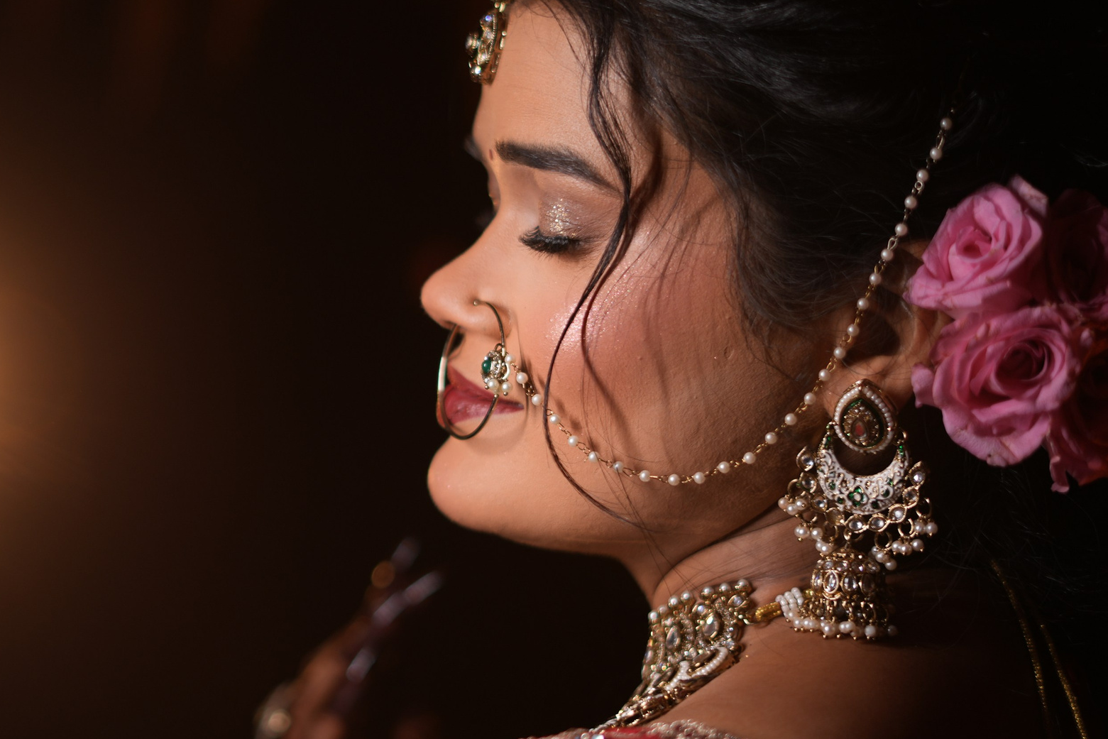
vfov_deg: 16.7
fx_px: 2524
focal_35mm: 82
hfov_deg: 24.6
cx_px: 335
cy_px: 370
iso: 160
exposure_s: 1/160
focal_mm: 50
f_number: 1.8
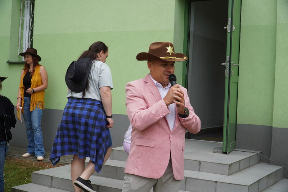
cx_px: 144
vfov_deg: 27.2
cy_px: 96
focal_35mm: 50
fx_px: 396
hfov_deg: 40.0
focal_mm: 33
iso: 100
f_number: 4.5
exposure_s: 1/320
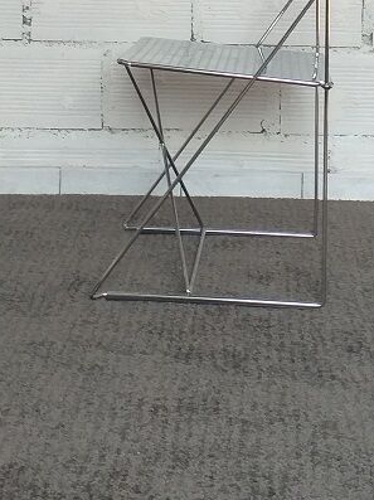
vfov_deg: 29.7
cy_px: -39
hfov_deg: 24.7
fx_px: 851
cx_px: 242
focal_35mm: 59
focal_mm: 3.6
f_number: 1.9
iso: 100
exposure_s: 1/50
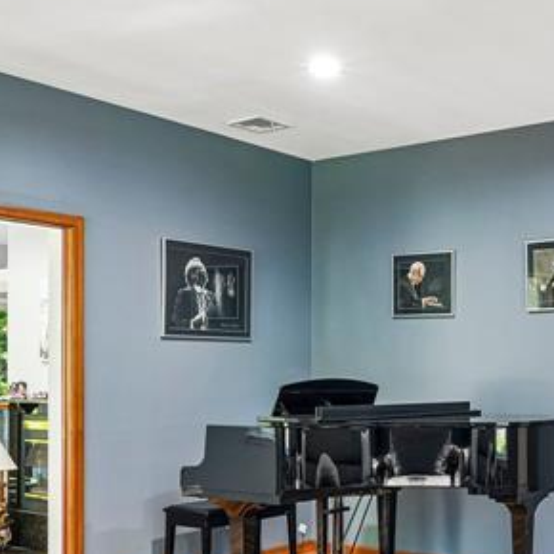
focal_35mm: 51
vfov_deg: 33.1
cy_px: 376
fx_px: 923
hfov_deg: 32.4
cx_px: 453
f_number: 8
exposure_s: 1/4
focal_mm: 17
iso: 400
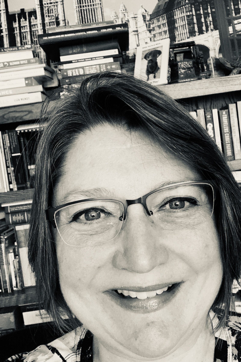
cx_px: 152
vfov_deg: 45.4
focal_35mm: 43
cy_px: 175
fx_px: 432
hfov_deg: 31.0
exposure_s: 1/60
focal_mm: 2.87
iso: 160
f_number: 2.2
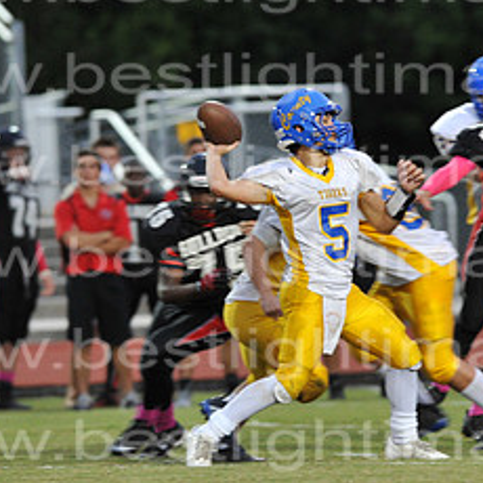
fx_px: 10135
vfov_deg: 2.7
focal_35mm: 642
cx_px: 346
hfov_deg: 2.7
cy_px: 216
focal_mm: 300
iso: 3200
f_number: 4
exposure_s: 1/250
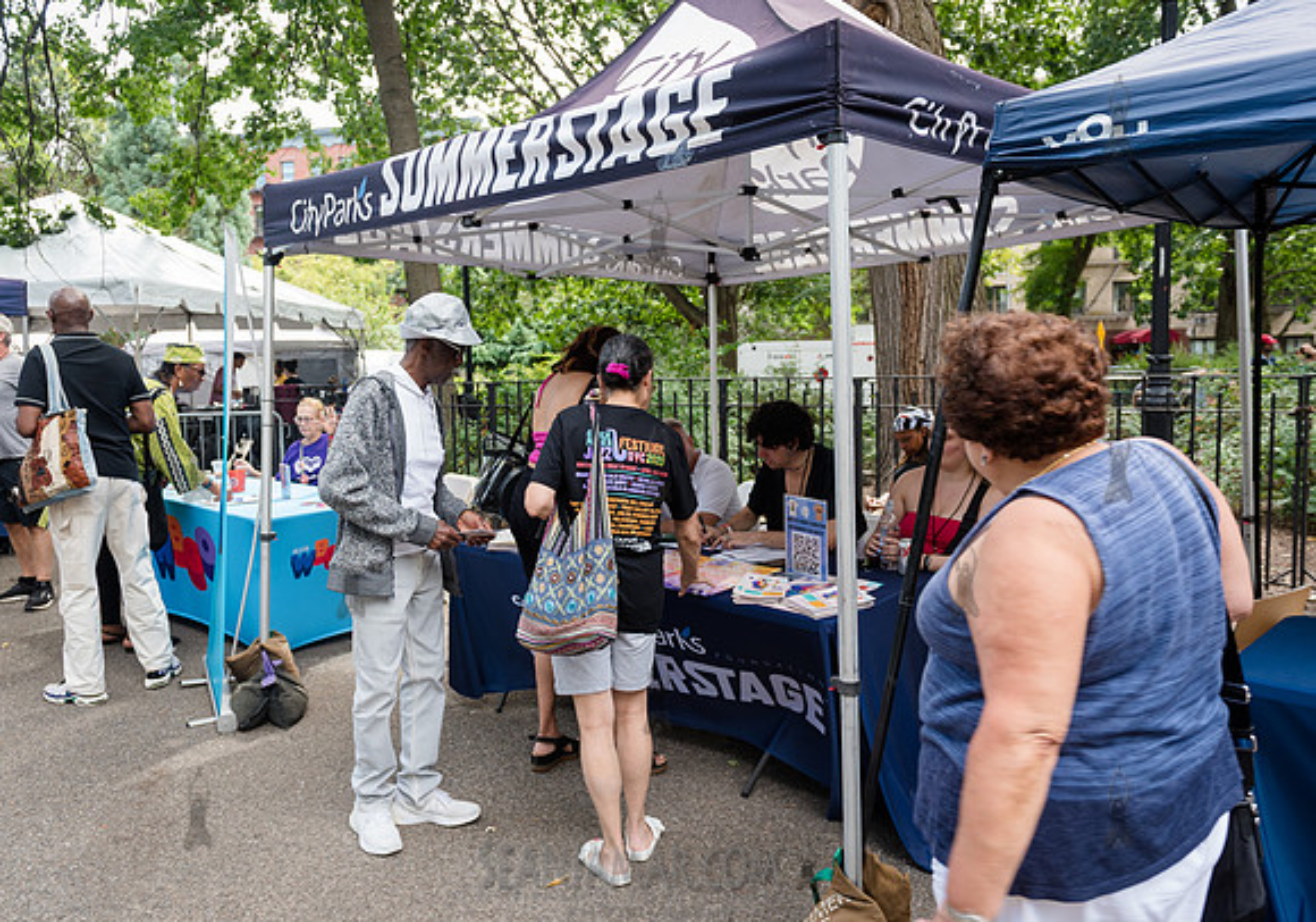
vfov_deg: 46.5
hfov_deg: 63.0
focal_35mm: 29
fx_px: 1071
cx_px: 603
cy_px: 445
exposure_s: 1/160
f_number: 3.5
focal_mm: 27
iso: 200
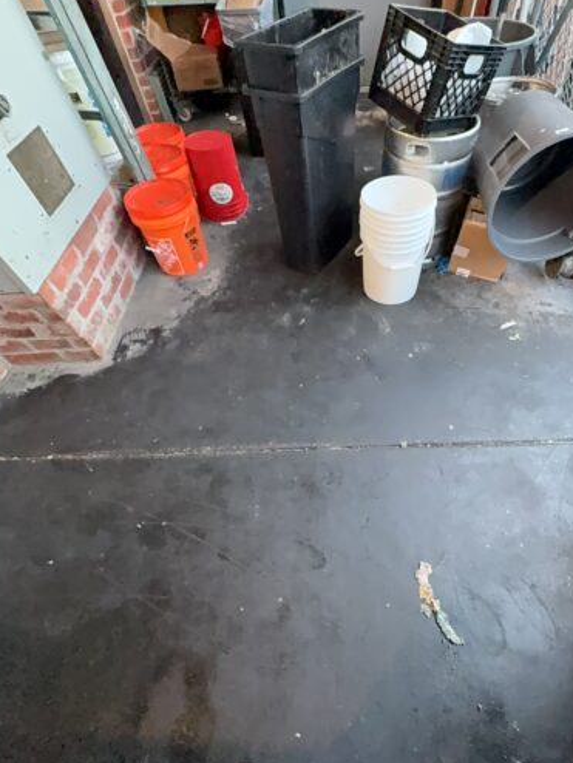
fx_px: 375
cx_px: 335
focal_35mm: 17
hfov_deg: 74.2
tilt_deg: -56.8
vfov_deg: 90.7
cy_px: 417
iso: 800
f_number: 2.2
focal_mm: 2.22
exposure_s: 1/61
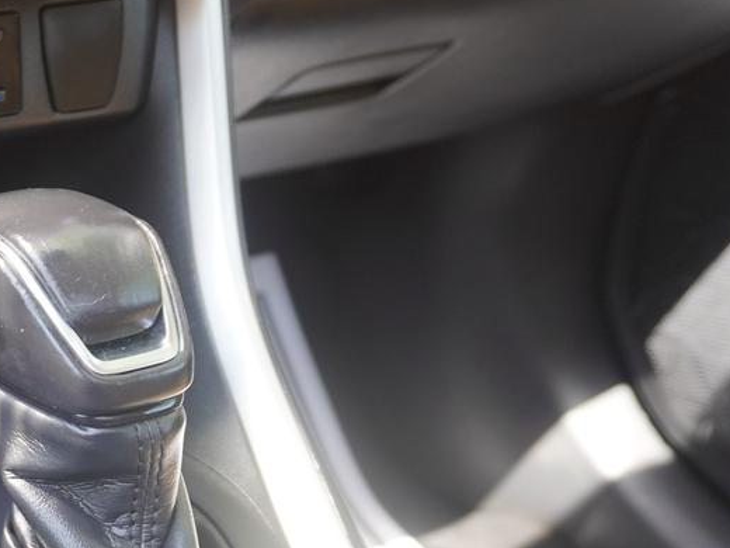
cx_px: -110
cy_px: 478
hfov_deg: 25.1
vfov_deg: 20.4
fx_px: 1497
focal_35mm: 71
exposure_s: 1/60
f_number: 4
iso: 250
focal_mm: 20
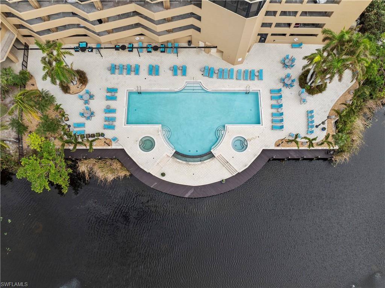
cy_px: 144
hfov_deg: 71.6
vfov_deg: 56.7
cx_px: 192
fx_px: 267
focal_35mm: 24
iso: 130
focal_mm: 12.29
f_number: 2.8
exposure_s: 1/400
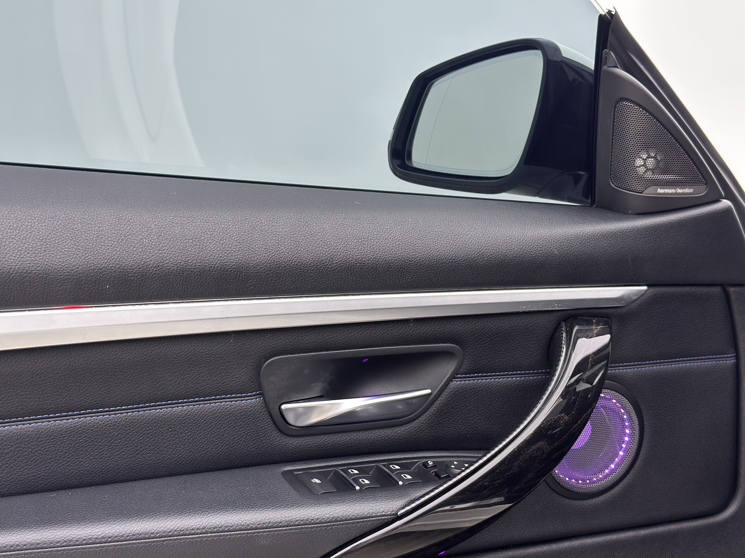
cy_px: 279
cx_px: 372
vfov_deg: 30.3
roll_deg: +0.8
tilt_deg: -6.1
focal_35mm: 48
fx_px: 1033
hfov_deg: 39.7
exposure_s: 1/100
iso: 64
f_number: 1.78
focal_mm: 6.86
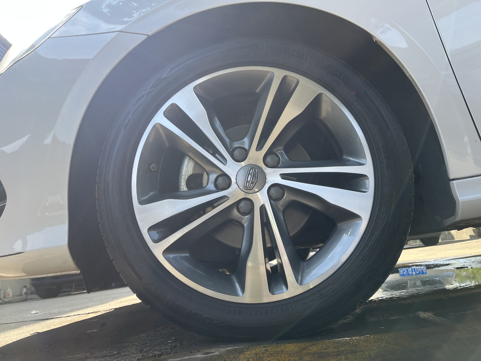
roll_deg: +8.2
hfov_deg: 67.3
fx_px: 361
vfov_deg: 53.1
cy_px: 180
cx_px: 240
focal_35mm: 26
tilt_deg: +12.7
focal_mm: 5.1
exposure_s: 1/615
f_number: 1.6
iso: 50
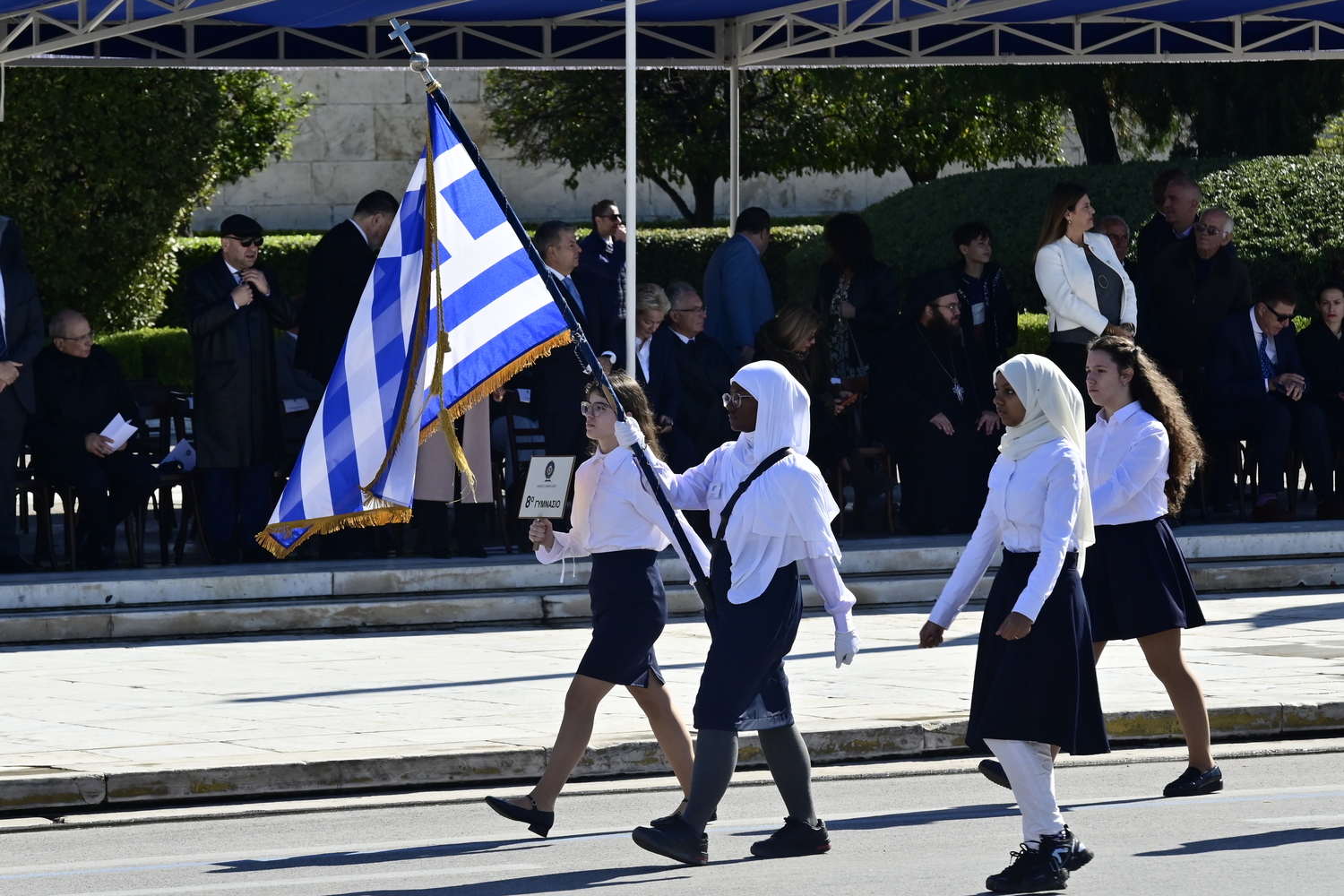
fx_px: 7541
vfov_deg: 6.8
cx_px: 672
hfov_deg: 10.2
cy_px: 448
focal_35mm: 202
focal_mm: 135
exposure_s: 1/800
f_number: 9
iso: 400
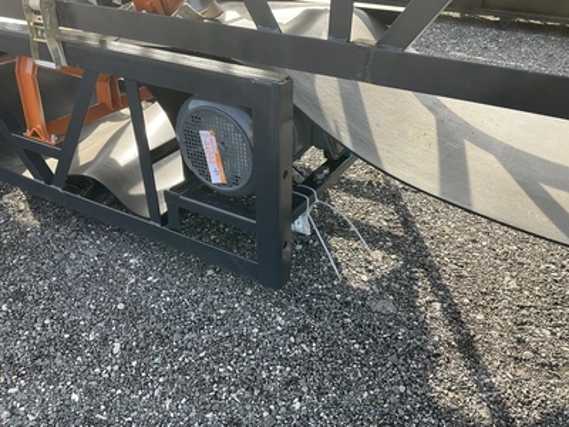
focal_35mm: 29
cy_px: 214
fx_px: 477
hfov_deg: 61.7
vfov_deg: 48.2
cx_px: 284
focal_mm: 3
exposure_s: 1/265
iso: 25
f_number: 1.8
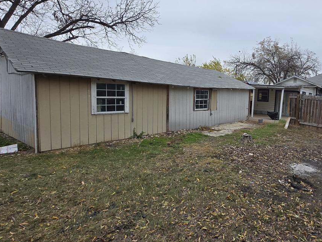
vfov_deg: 61.0
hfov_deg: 72.3
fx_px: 205
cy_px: 111
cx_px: 232
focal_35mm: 22
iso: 25
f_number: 2.2
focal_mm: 1.7
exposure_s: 1/307
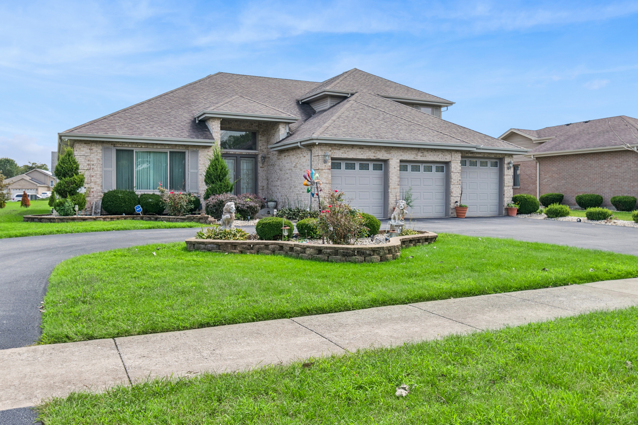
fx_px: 532
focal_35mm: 30
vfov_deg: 43.6
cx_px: 319
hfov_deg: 61.9
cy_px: 212
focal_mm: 20
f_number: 8
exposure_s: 1/200
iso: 400
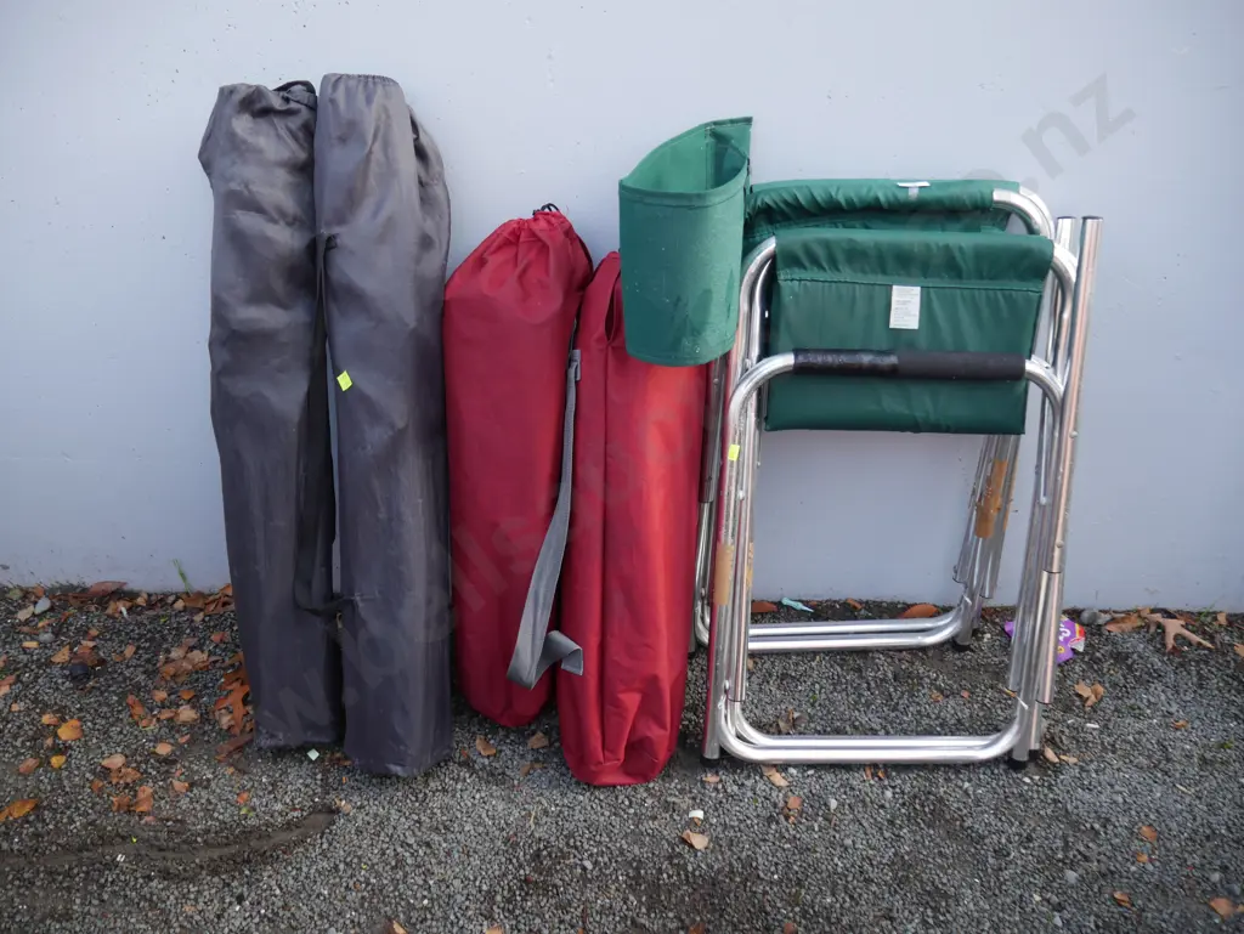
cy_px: 467
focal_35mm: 30
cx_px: 622
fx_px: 1079
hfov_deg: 59.9
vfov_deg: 46.8
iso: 200
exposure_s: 1/125
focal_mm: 15
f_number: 4
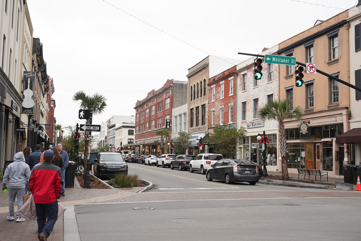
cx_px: 180
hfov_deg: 51.9
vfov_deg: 36.0
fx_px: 371
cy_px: 120
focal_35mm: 37
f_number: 9
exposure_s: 1/100
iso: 400
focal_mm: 37
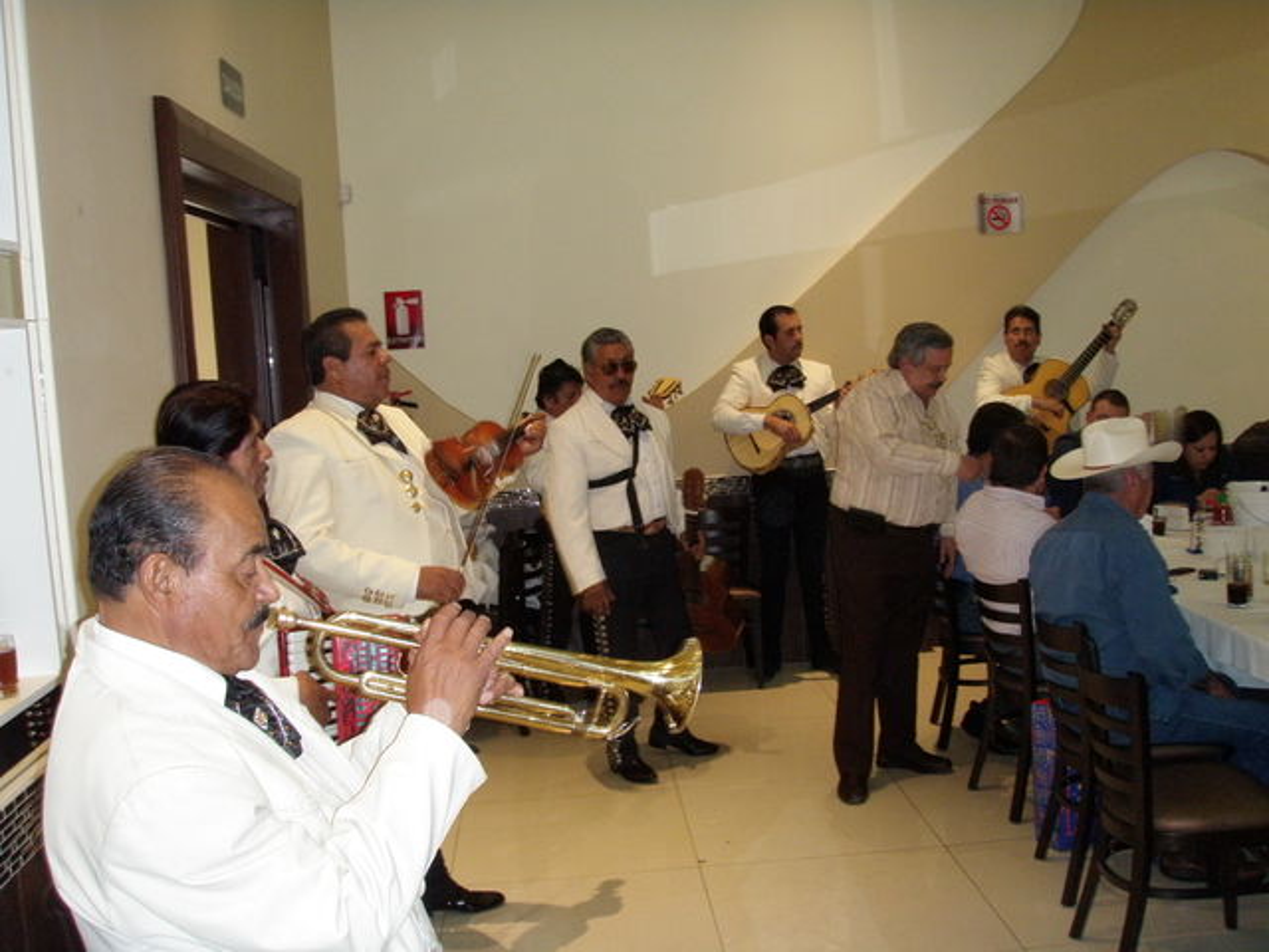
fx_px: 1393
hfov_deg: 49.0
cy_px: 476
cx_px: 634
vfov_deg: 37.7
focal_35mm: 38
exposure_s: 1/30
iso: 320
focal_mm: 6.7
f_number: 3.5
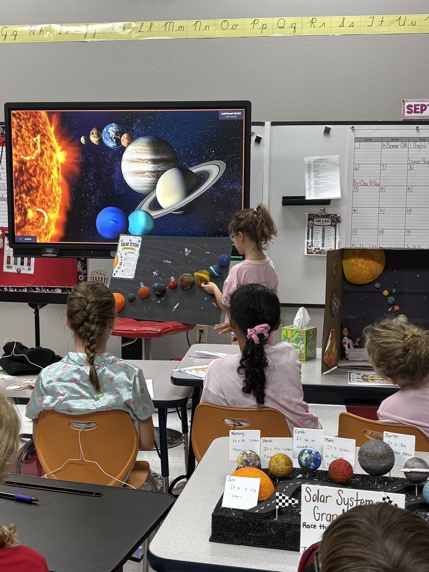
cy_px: 286
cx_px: 214
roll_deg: -0.7
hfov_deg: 53.1
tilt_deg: -5.8
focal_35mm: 26
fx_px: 430
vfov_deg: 67.3
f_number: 1.6
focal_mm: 5.96
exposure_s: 1/120
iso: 100
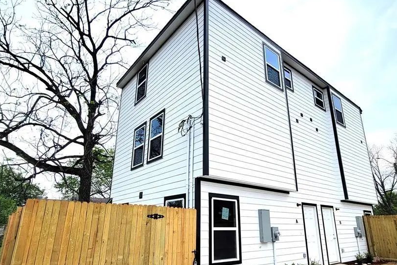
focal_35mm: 17
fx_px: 187
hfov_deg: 93.2
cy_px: 150
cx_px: 204
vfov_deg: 70.1
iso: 50
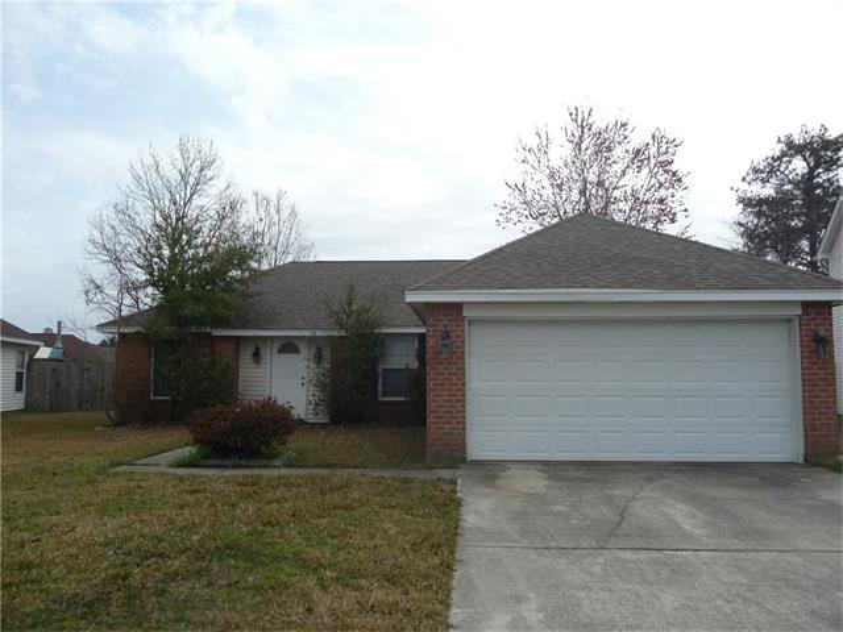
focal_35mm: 28
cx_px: 422
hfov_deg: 63.4
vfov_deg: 49.7
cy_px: 316
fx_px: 682
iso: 100
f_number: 8
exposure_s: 1/250
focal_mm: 4.7
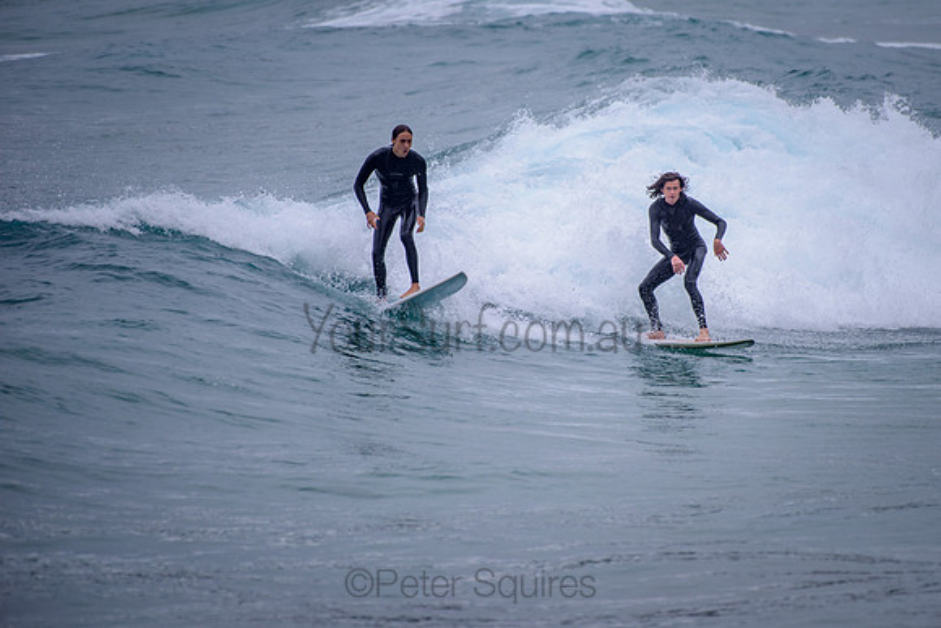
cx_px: 577
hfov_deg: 3.4
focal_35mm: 613
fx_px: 16027
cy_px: 248
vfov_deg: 2.2
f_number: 5.6
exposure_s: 1/2000
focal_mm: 500
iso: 200
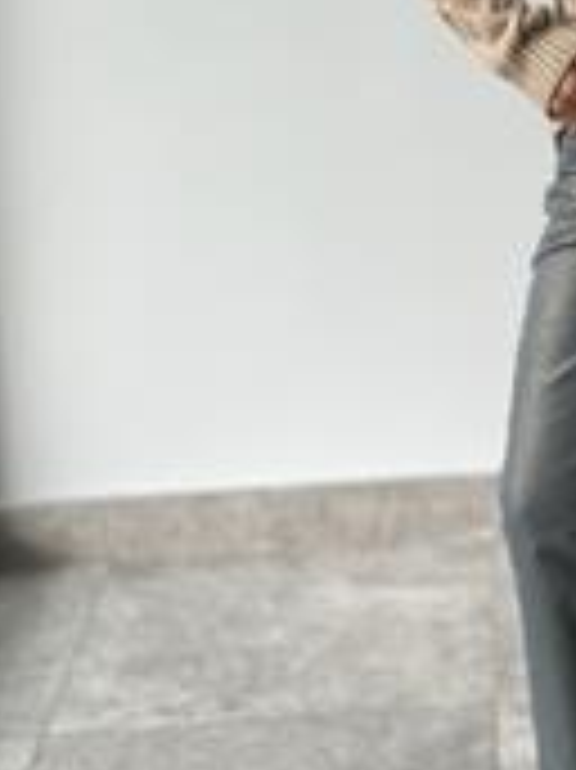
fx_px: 2577
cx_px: 662
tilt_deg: -11.6
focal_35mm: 116
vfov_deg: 16.9
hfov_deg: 12.5
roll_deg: +1.8
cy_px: 164
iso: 80
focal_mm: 6.86
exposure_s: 1/467
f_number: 1.78
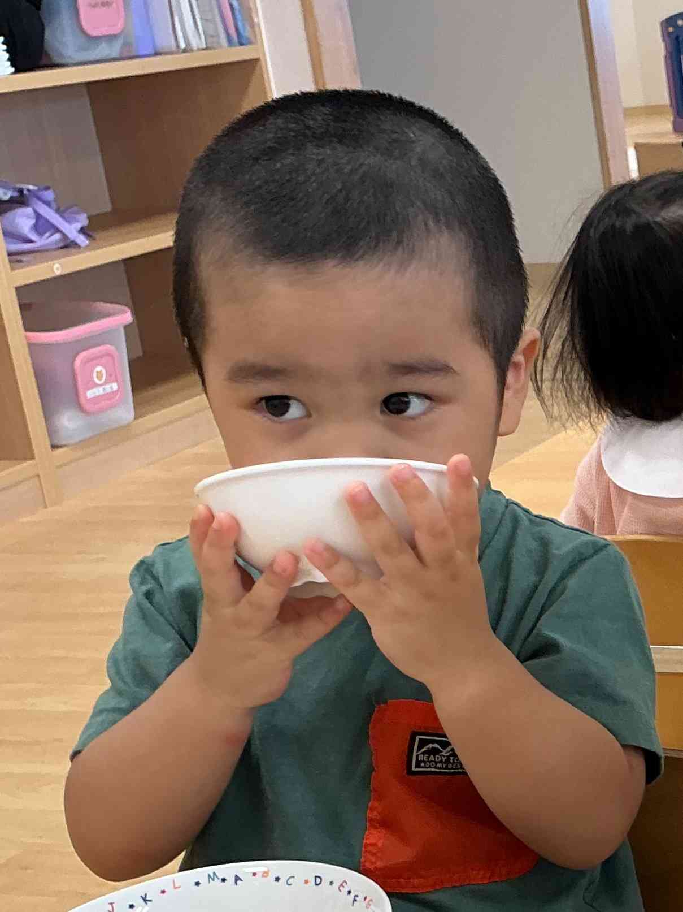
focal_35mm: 29
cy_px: 456
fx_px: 763
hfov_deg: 48.2
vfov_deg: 61.7
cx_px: 342
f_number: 1.8
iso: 40
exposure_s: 1/60
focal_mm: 3
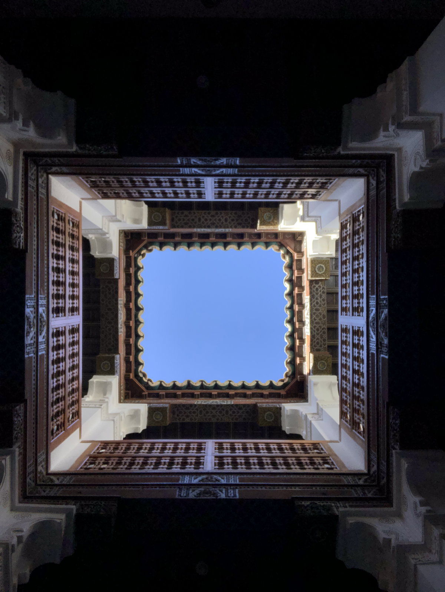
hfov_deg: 44.2
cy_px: 296
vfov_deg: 56.8
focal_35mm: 32
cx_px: 222
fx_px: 548
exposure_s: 1/308
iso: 20
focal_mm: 2.87
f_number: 2.2
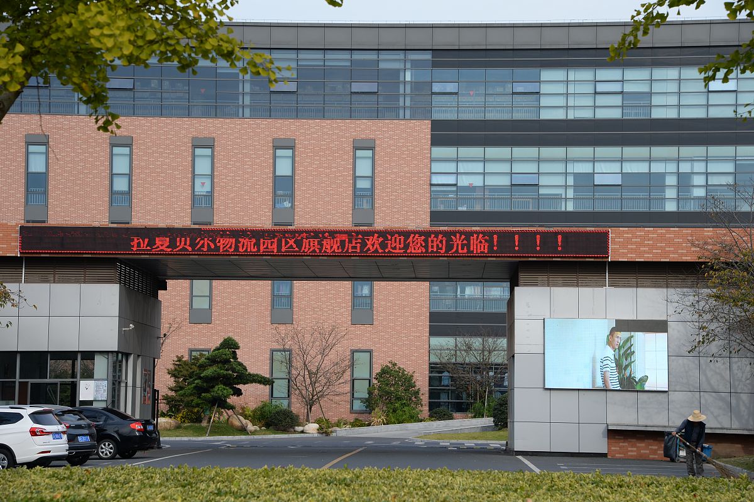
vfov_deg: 14.0
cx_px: 377
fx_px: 2052
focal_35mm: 98
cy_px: 251
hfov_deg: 20.8
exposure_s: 1/320
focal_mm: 98
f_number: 9
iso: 320
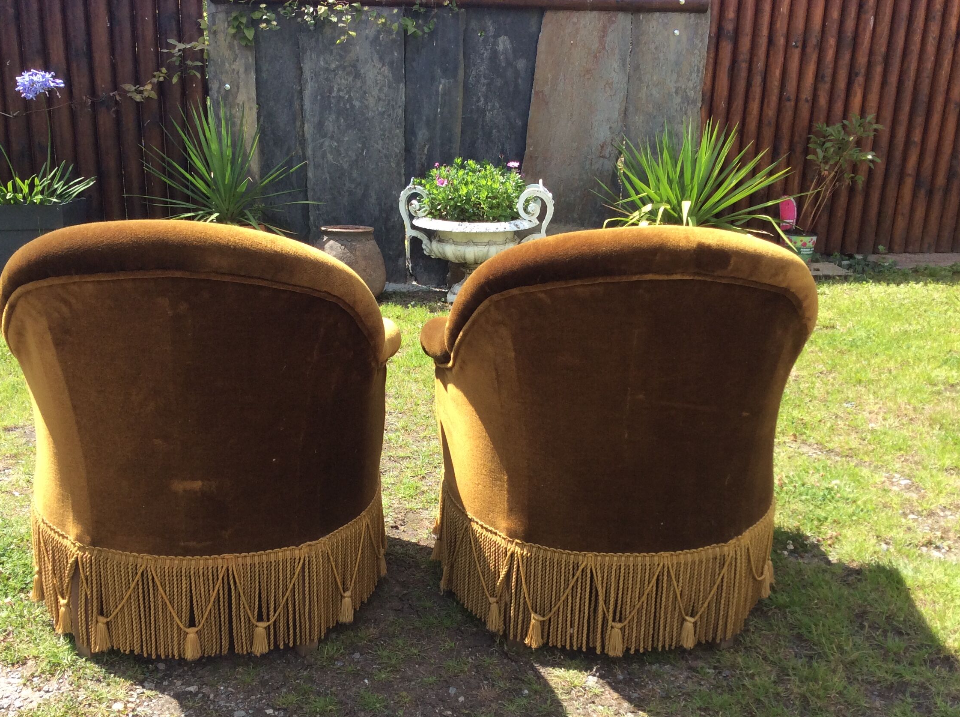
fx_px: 1024
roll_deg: +0.3
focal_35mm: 37
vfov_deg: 38.5
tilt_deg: -21.0
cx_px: 443
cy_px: 407
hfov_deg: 50.2
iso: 32
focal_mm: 3.3
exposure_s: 1/561
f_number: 2.4
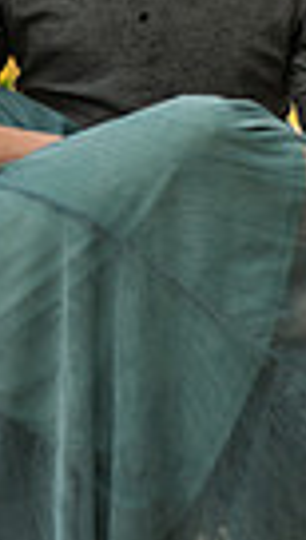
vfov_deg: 12.2
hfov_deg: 7.0
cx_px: 14
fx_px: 2483
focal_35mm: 173
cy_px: -28
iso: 500
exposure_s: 1/200
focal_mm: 50
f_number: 2.5
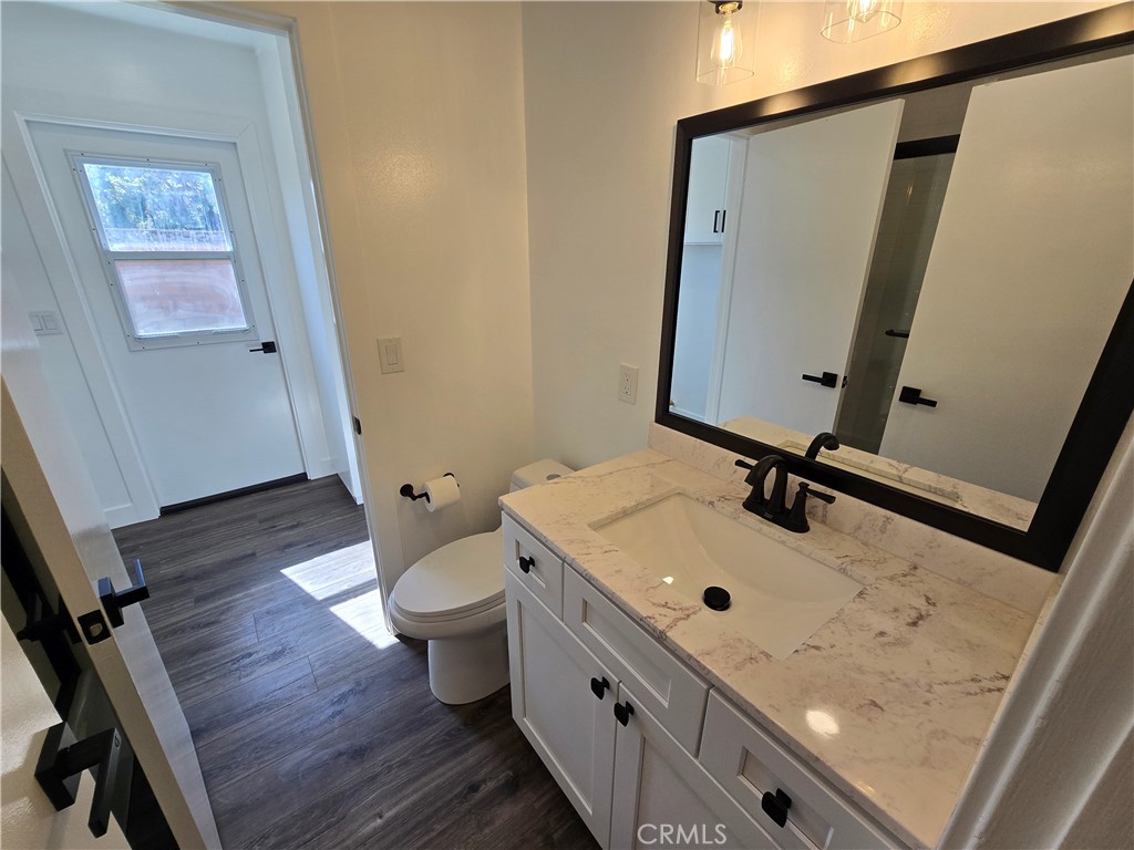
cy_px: 425
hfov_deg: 106.2
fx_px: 426
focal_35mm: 13
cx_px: 567
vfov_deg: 89.9
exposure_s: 1/223
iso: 50
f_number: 2.2
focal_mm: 2.2
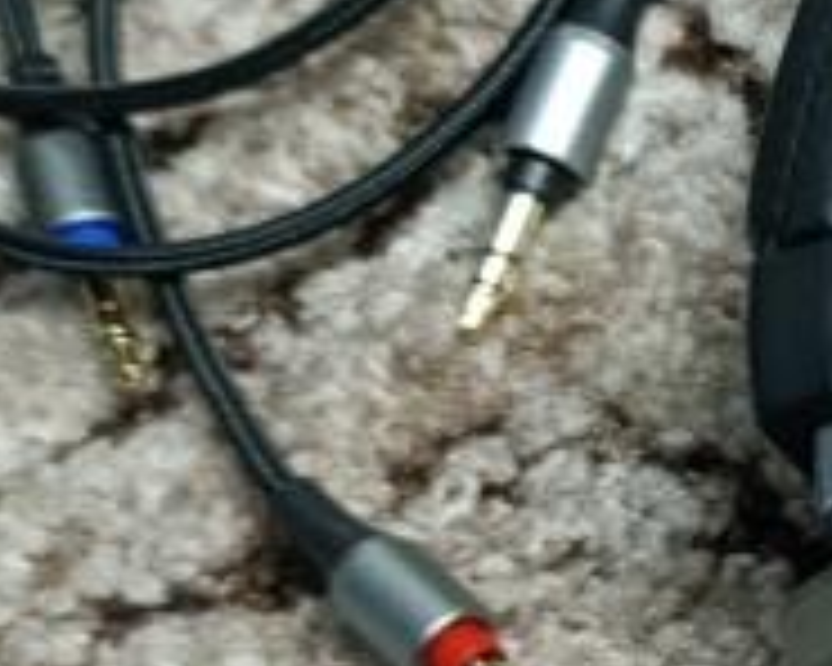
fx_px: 3053
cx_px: 1475
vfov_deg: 12.4
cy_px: 464
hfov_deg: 13.9
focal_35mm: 124
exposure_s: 1/25
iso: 4052
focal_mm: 6.11
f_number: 1.65
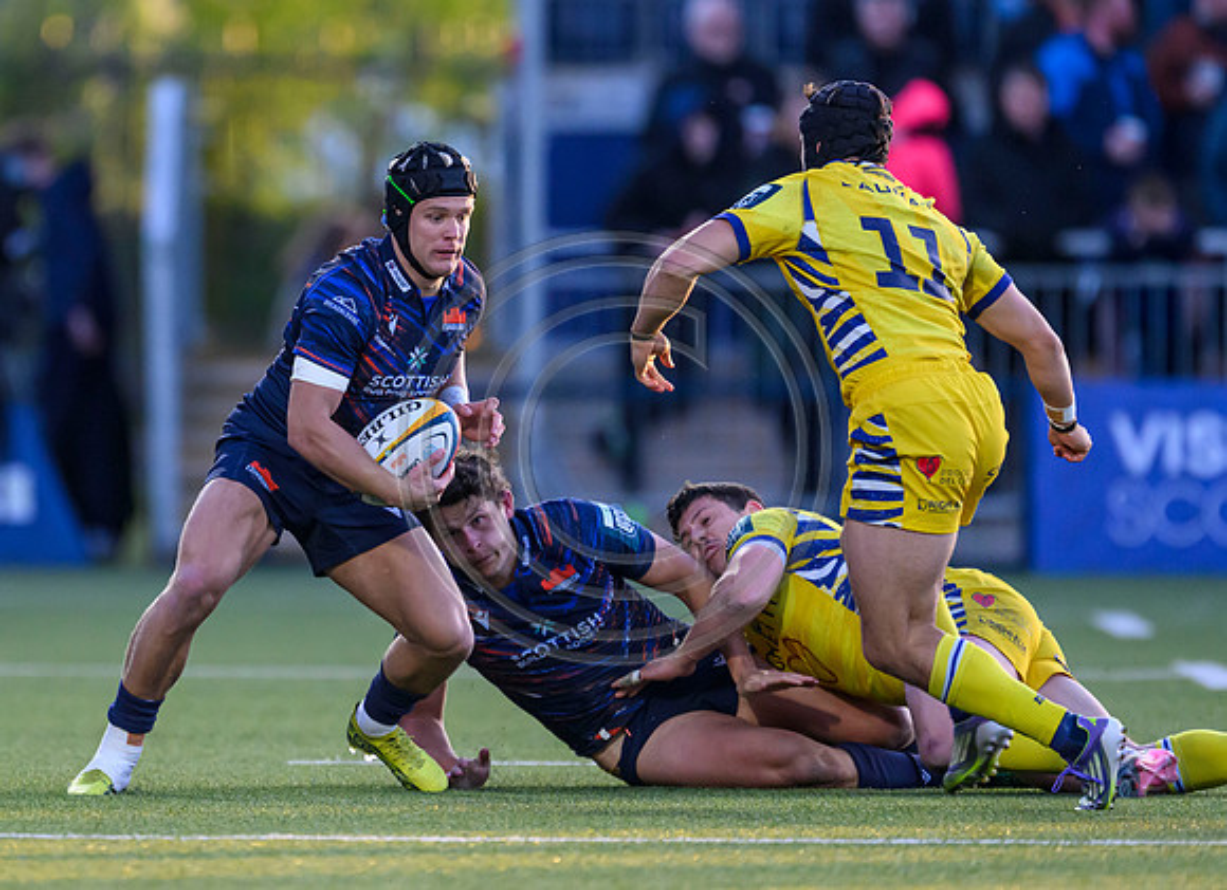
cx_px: 446
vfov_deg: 1.6
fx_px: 31135
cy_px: 359
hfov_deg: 2.3
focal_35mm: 889
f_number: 4
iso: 3200
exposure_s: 1/1600
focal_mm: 560
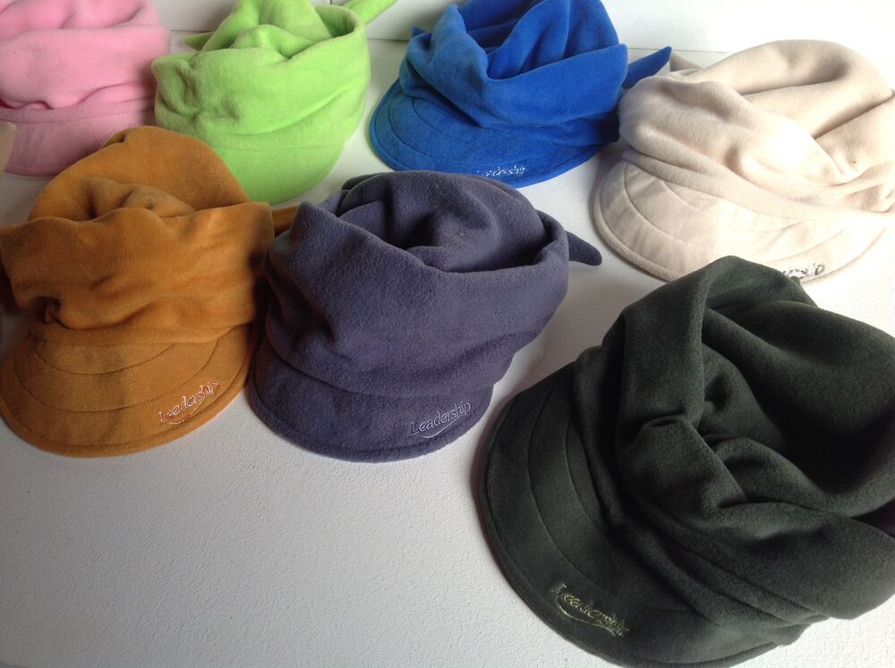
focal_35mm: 35
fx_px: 904
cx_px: 448
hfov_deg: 52.7
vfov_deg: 40.6
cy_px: 334
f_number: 2.4
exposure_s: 1/30
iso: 64
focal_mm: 4.28
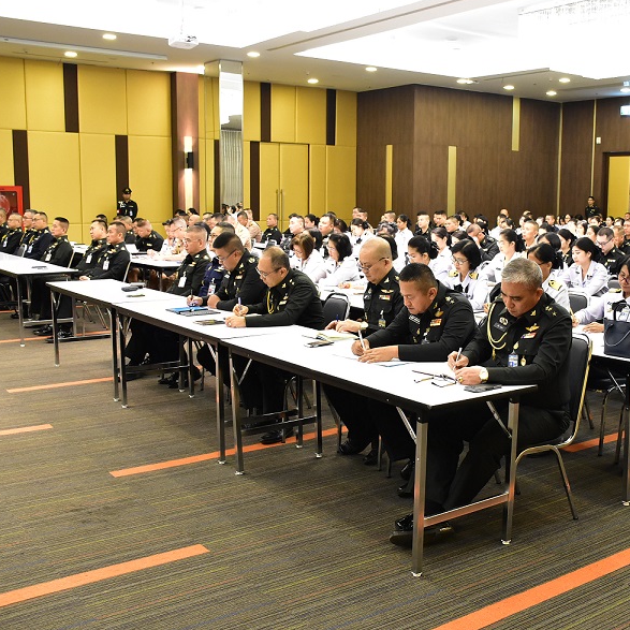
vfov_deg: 42.8
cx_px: 414
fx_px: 803
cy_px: 312
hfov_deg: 42.3
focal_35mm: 39
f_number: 5.6
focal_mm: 20
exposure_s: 1/40
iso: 2500
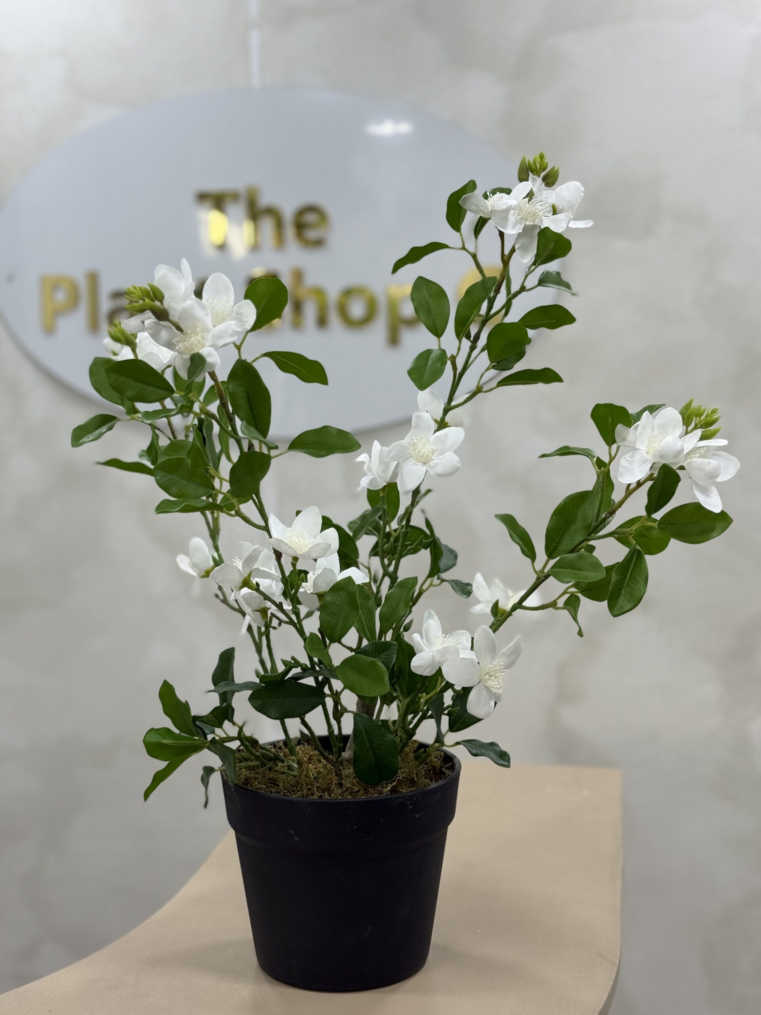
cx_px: 380
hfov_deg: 30.3
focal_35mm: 48
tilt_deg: -4.9
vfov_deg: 39.7
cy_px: 508
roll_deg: +1.1
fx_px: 1407
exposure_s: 1/113
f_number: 1.78
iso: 50
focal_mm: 6.76
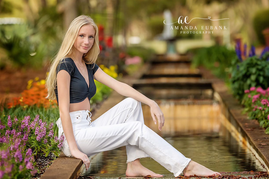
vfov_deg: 5.6
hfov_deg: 8.4
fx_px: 1823
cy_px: 87
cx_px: 126
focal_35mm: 244
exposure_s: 1/2500
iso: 1000
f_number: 4
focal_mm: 200
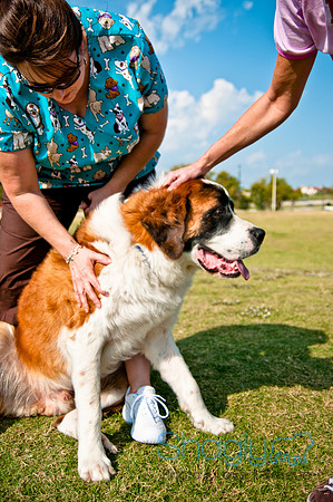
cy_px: 251
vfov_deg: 57.3
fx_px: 459
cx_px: 166
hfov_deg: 39.9
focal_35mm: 33
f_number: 2.8
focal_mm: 22
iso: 200
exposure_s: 1/3200
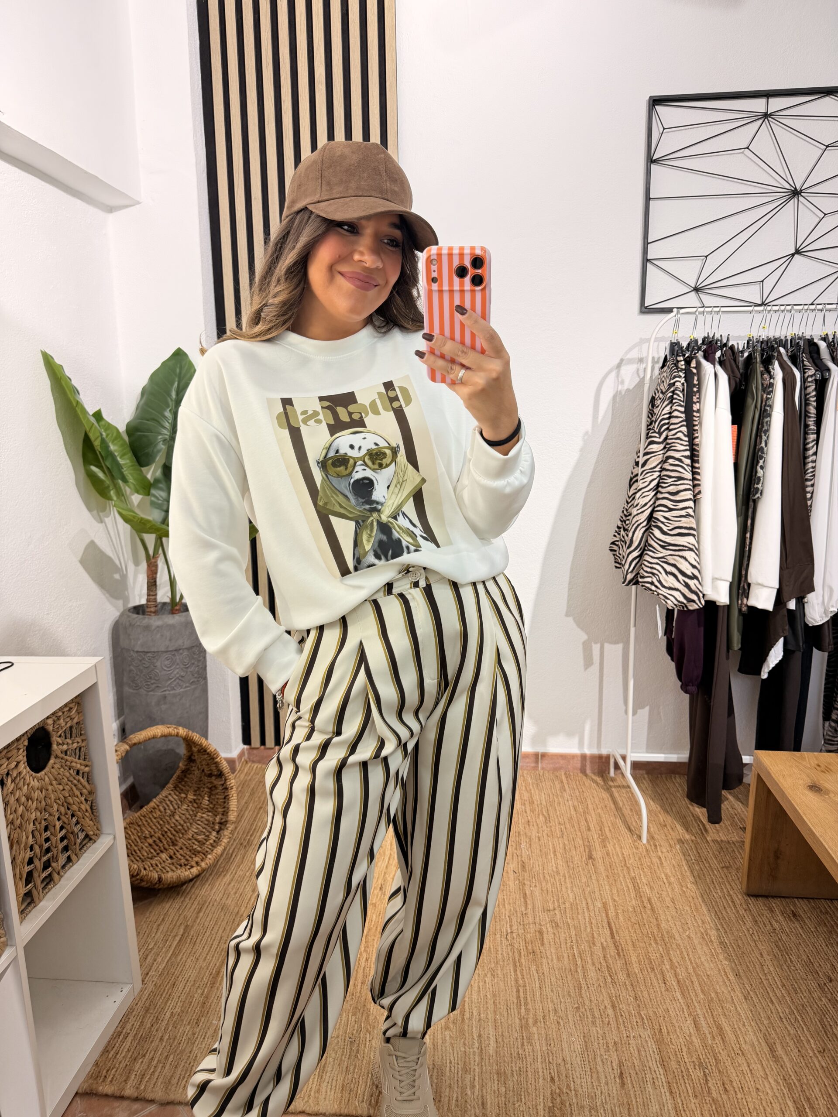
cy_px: 558
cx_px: 419
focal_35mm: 24
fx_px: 775
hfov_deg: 56.8
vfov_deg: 71.6
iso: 80
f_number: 1.78
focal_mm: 6.76
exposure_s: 1/100
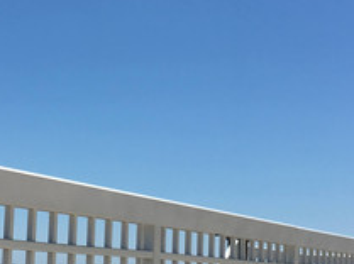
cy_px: 144
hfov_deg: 21.9
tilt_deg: +6.2
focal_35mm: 89
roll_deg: -2.6
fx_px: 909
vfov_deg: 16.5
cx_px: 102
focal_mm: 4.15
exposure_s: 1/2747
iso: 25
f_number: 2.2
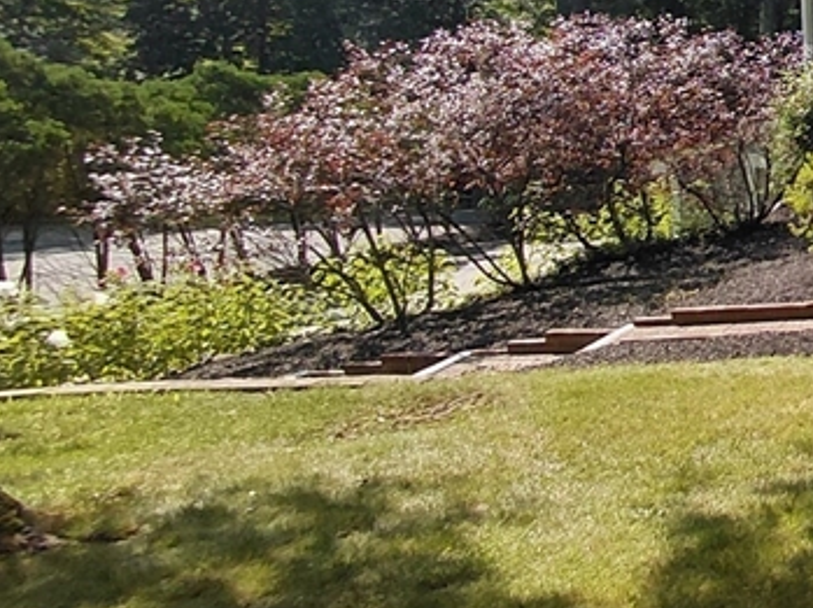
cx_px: 1132
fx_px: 1103
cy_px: 135
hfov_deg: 29.6
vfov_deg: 30.2
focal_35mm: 47
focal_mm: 1.64
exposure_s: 1/918
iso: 40
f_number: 2.2
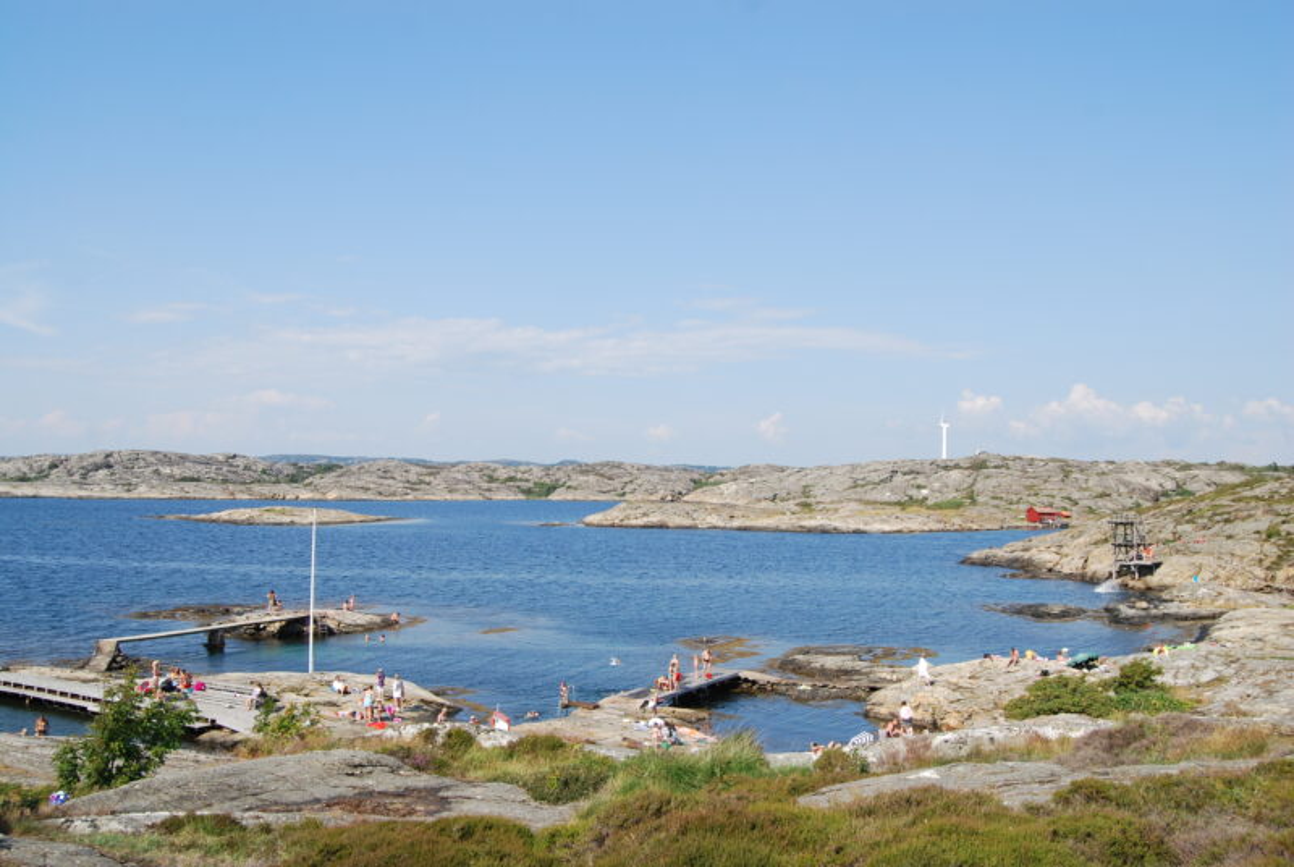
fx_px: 1242
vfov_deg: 38.5
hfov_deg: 55.0
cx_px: 647
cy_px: 434
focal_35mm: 34
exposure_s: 1/250
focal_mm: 23
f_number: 8
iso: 100
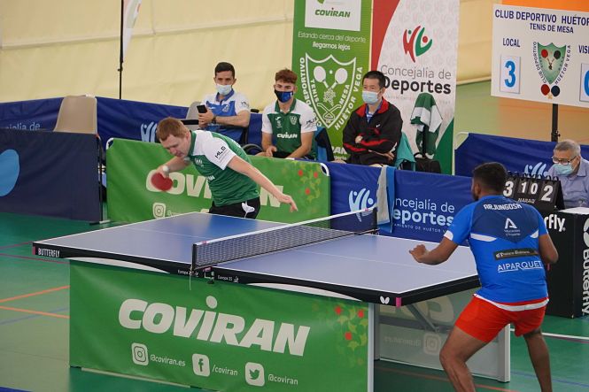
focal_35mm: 165
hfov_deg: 12.5
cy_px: 196
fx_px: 2699
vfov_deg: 8.3
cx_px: 294
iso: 3200
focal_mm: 110
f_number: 5.6
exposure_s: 1/200
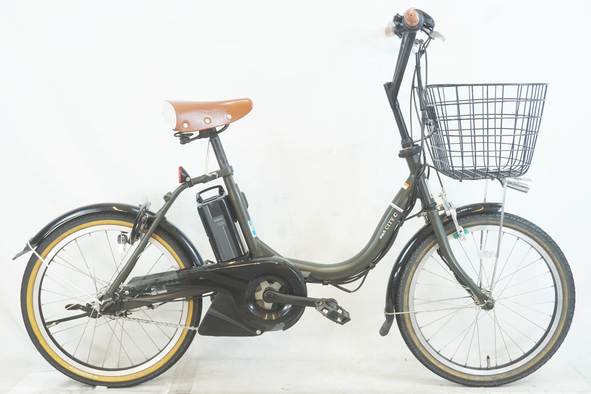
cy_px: 197
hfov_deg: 40.0
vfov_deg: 27.3
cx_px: 296
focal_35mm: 50
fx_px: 813
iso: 800
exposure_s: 1/40
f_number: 6.3
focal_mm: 33
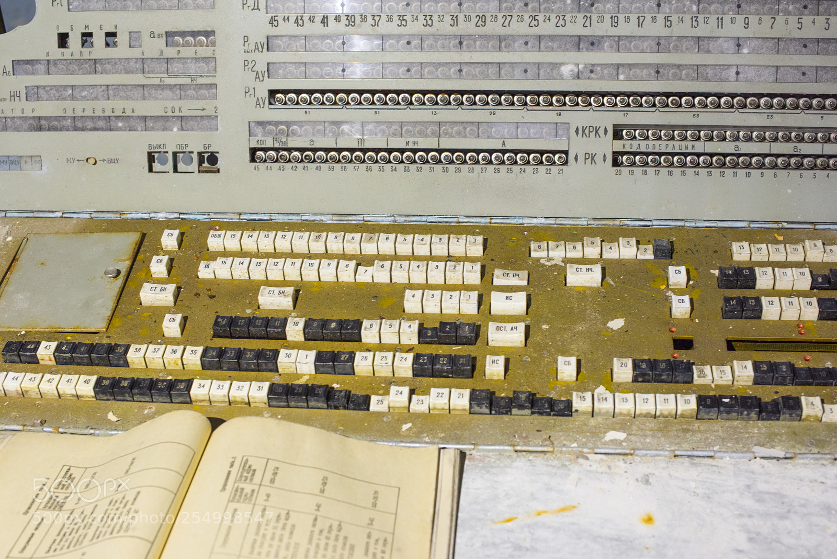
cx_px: 418
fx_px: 1163
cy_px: 280
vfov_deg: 27.0
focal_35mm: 50
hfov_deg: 39.6
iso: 1250
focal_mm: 50
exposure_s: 2
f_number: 8
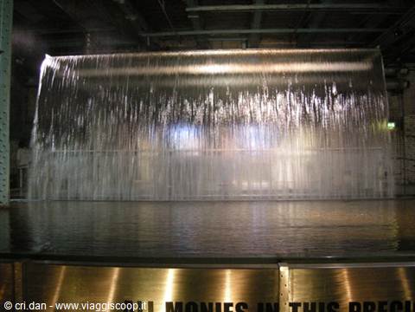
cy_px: 156
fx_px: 432
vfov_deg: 39.7
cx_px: 208
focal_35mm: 36
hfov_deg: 51.4
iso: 400
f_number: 2.7
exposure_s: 1/17
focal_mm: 7.5
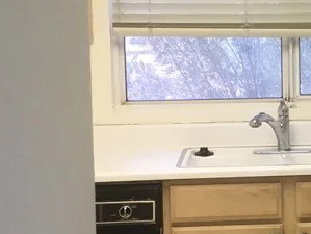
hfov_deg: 17.6
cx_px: 374
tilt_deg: -6.8
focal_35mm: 106
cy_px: 112
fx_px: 953
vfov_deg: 14.0
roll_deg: +0.2
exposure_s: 1/30
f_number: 2.4
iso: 50
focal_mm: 3.3
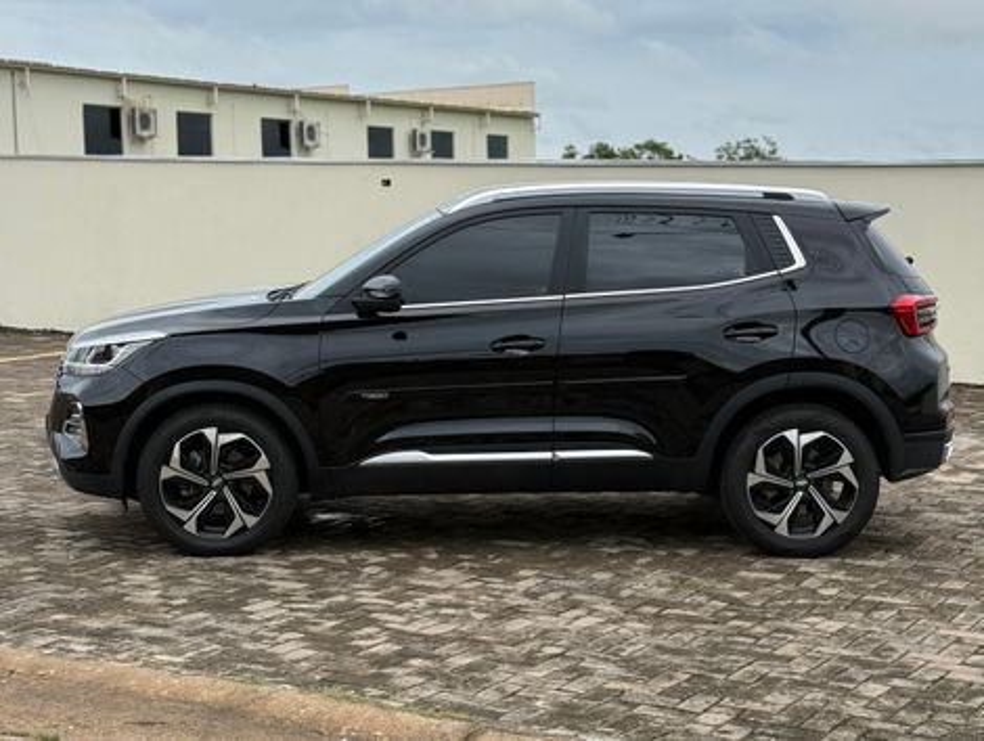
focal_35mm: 48
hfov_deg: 39.6
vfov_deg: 30.3
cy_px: 370
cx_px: 492
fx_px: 1367
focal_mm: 6.76
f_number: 1.78
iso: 80
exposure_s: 1/2976
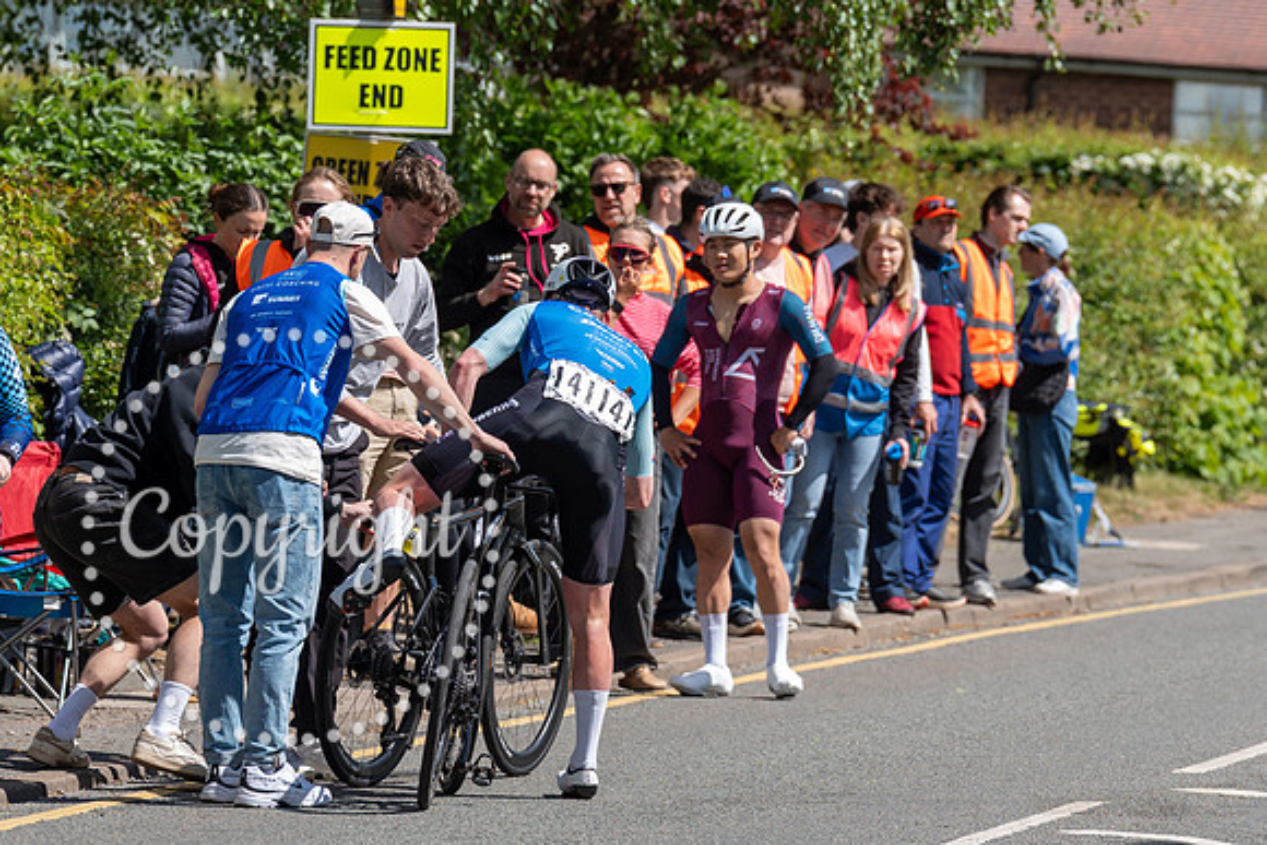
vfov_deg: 4.4
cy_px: 448
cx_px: 373
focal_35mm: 315
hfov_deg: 6.5
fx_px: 11073
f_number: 5.6
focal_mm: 200
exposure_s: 1/1000
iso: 250
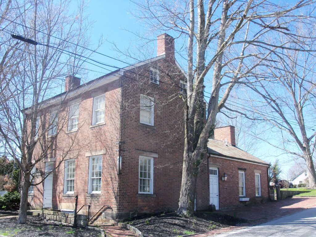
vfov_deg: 40.7
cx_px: 158
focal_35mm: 35
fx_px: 320
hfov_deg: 52.6
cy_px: 118
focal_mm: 6.3
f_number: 3
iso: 80
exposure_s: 1/400
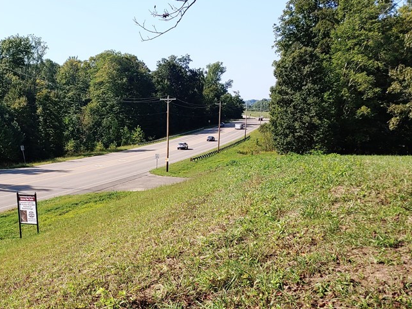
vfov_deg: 35.4
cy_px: 218
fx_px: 476
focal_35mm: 40
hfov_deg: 45.6
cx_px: 117
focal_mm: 4.23
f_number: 1.5
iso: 50
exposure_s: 1/2041
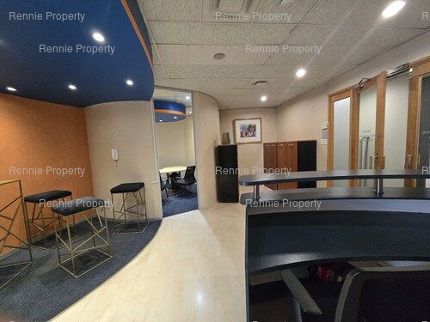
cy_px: 161
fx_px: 161
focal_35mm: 13
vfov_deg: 89.9
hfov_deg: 106.2
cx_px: 215
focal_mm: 1.7
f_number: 2.2
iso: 400
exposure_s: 1/50
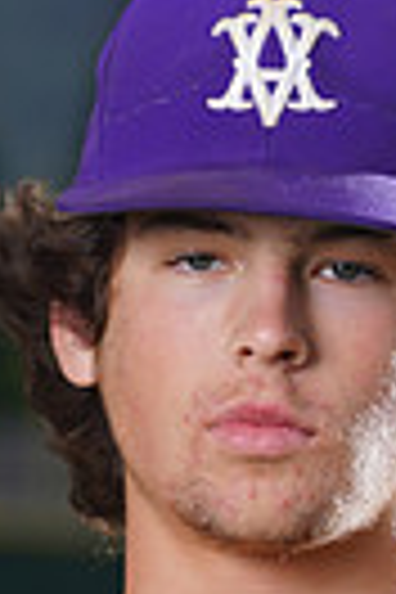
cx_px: 398
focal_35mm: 889
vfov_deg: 2.3
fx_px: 14667
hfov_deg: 1.5
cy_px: 832
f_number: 8
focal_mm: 203
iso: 100
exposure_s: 1/250
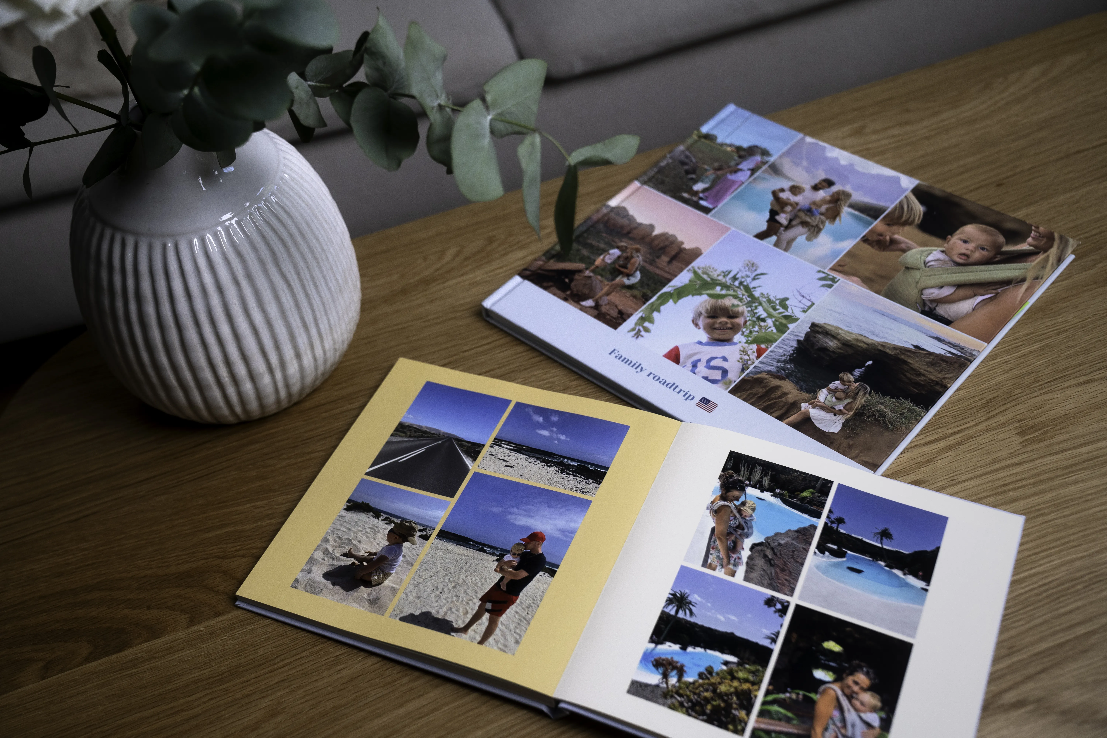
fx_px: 1261
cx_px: 554
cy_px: 369
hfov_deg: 47.4
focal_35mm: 41
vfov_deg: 32.6
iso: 400
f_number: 4
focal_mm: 41
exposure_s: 1/500
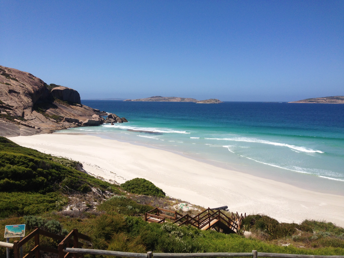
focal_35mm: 33
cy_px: 129
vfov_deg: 42.9
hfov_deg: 55.4
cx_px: 172
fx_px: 328
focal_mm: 4.13
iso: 50
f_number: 2.4
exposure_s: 1/3012
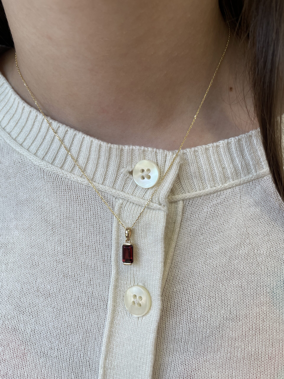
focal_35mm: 26
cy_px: 190
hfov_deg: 53.1
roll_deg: +3.2
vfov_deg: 67.3
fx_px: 284
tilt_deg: -17.9
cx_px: 142
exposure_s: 1/120
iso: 32
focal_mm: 4.2
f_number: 1.6
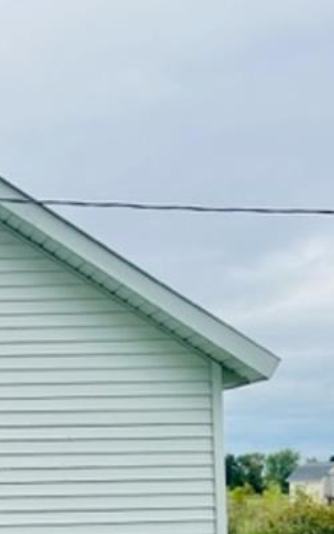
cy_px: 464
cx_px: -158
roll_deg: +0.9
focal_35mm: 70
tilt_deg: +2.9
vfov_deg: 28.4
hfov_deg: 17.0
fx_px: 1019
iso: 50
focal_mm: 5.1
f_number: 1.6
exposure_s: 1/2062
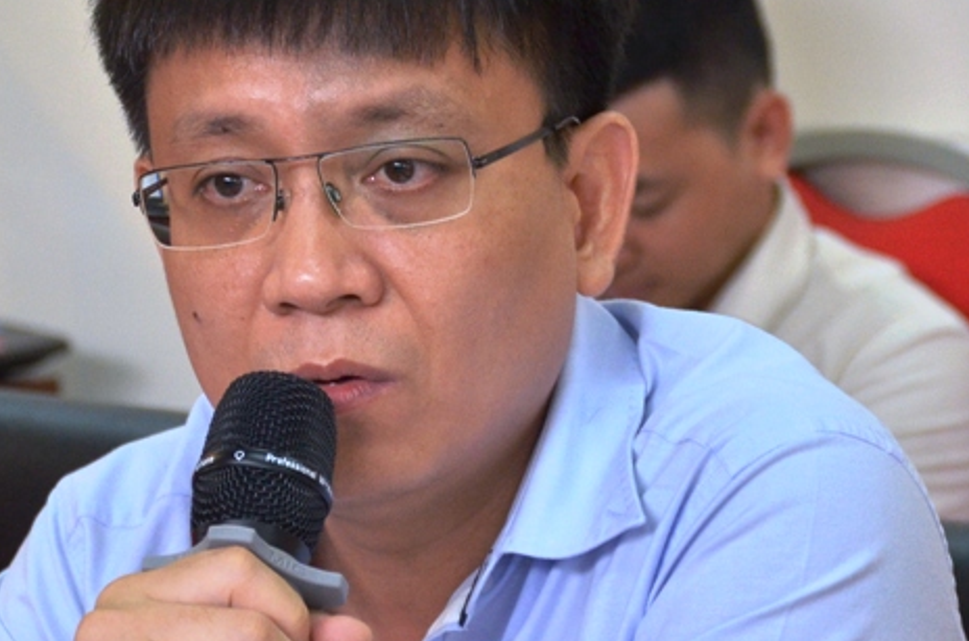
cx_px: 424
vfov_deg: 5.4
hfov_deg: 8.1
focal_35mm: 255
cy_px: 383
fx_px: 6847
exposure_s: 1/125
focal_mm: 80
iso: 800
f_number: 5.3
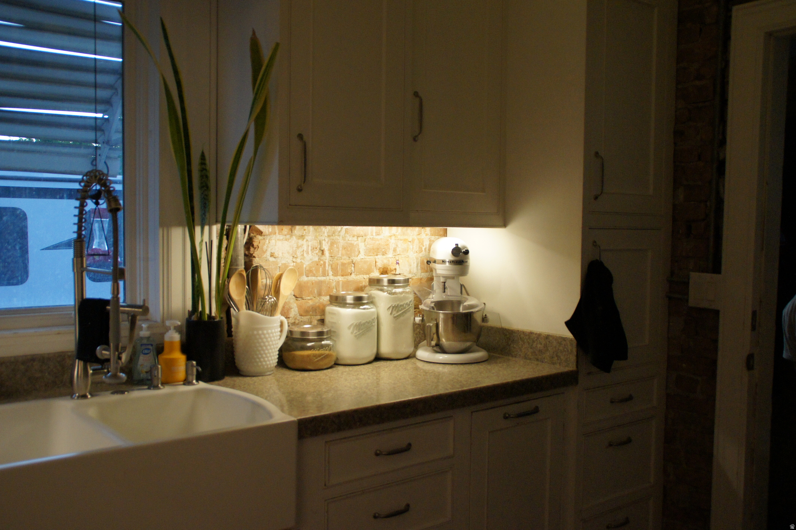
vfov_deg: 36.9
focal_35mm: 36
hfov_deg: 53.1
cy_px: 265
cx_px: 398
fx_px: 796
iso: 1600
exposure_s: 1/160
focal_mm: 24
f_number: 4
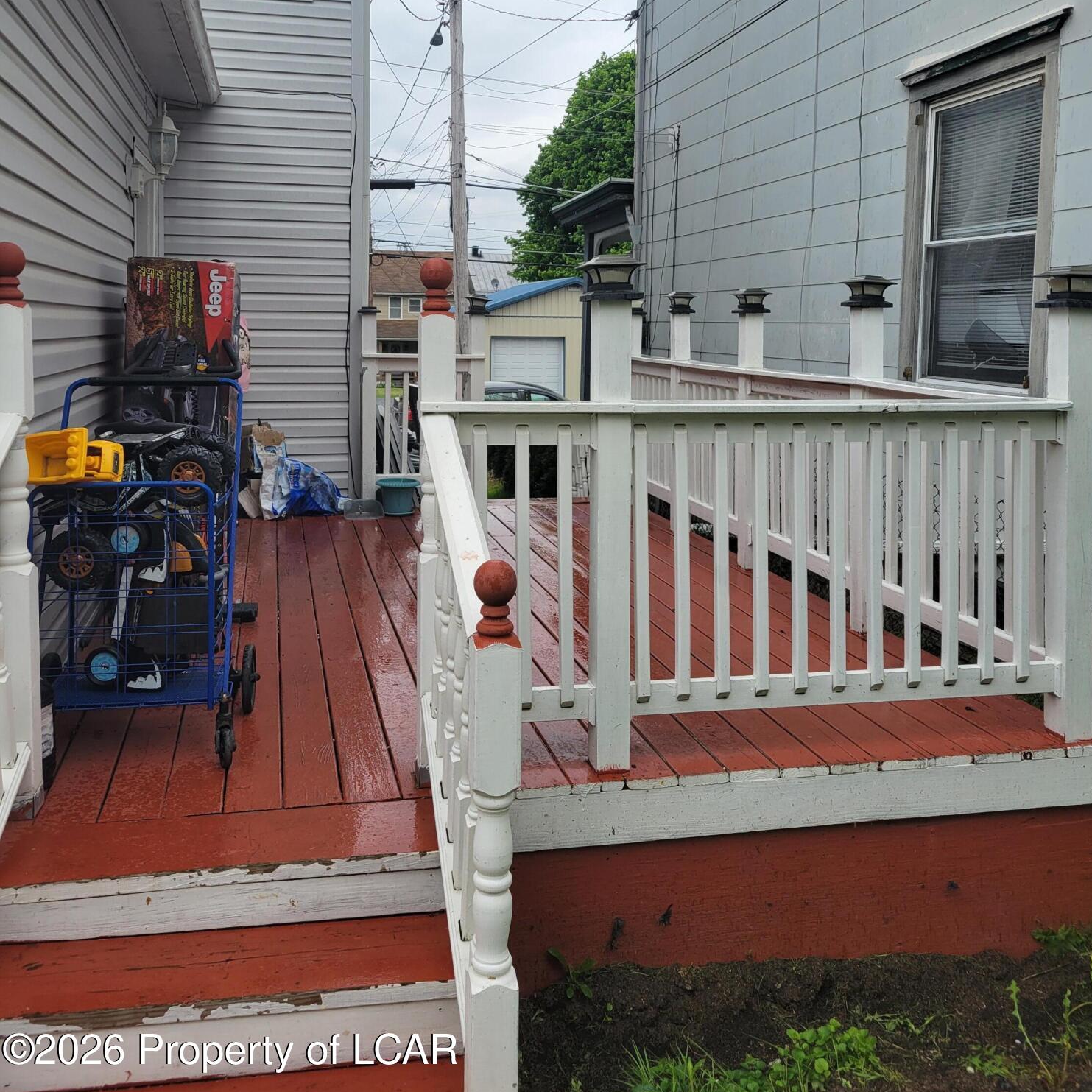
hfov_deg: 52.5
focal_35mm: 31
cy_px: 381
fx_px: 1106
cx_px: 552
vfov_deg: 51.7
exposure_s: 1/814
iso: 40
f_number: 1.8
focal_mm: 5.4
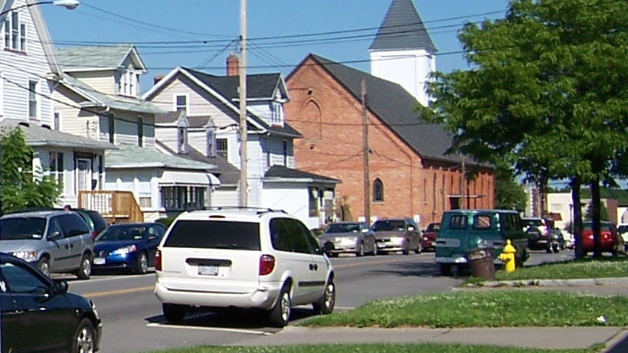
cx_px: -230
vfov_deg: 12.0
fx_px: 1682
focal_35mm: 101
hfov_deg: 19.2
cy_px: 98
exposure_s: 1/1000
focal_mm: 5.5
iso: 80
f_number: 4
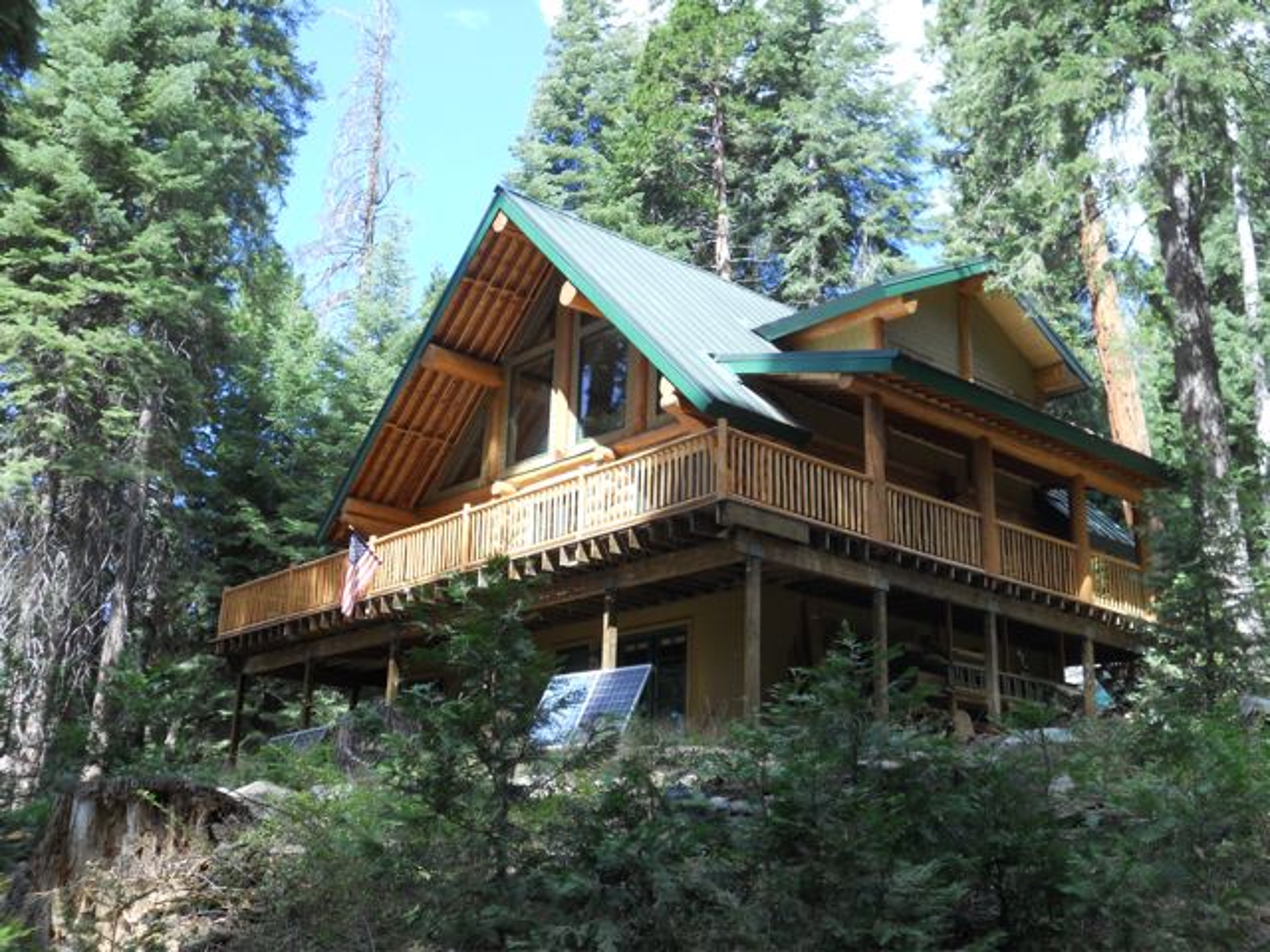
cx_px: 635
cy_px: 476
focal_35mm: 38
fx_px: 1394
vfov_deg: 37.7
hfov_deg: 49.0
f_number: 3.9
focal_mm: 6.9
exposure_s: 1/125
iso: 80
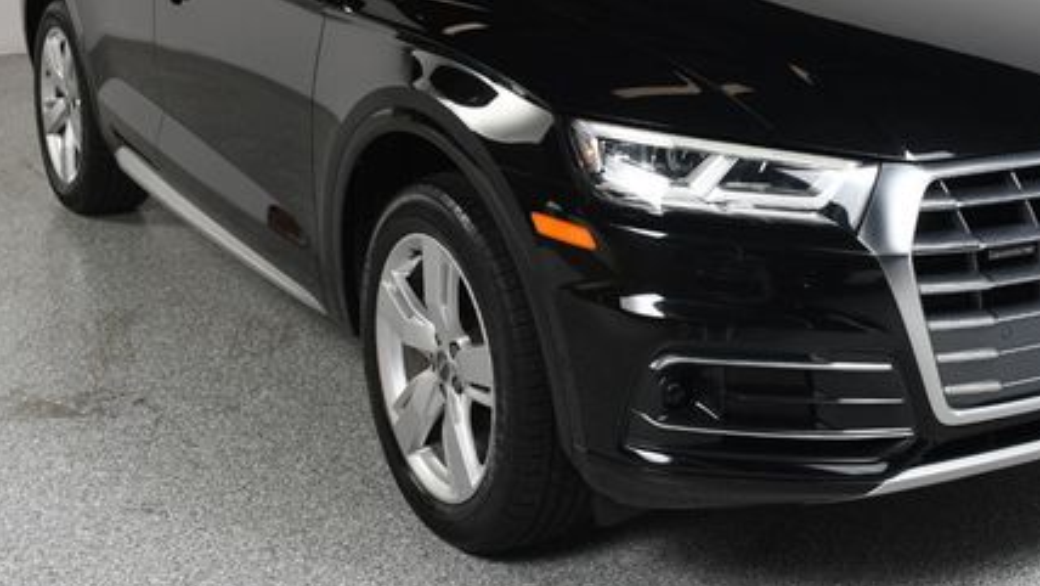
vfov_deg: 19.6
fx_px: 1683
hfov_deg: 34.2
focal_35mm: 61
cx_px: 649
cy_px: 126
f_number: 9
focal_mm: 26
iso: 100
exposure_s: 1/160
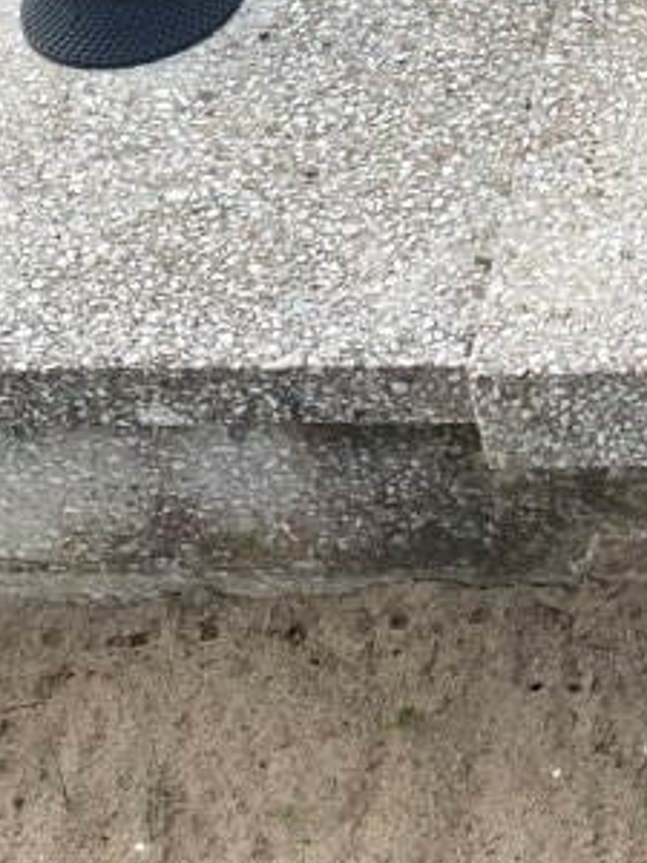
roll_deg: +3.9
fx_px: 2617
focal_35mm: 105
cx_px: 887
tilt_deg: -31.8
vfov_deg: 17.6
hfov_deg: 13.5
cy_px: -230
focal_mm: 4.25
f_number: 1.8
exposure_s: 1/1147
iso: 32
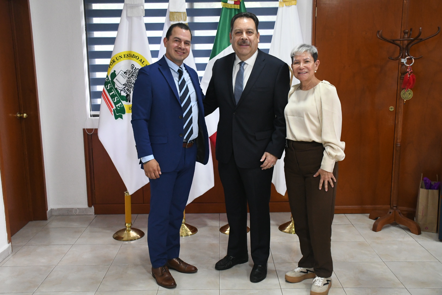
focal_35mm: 36
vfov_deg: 36.9
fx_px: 442
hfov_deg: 53.1
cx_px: 221
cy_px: 148
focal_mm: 24
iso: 4000
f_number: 5.6
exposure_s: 1/125
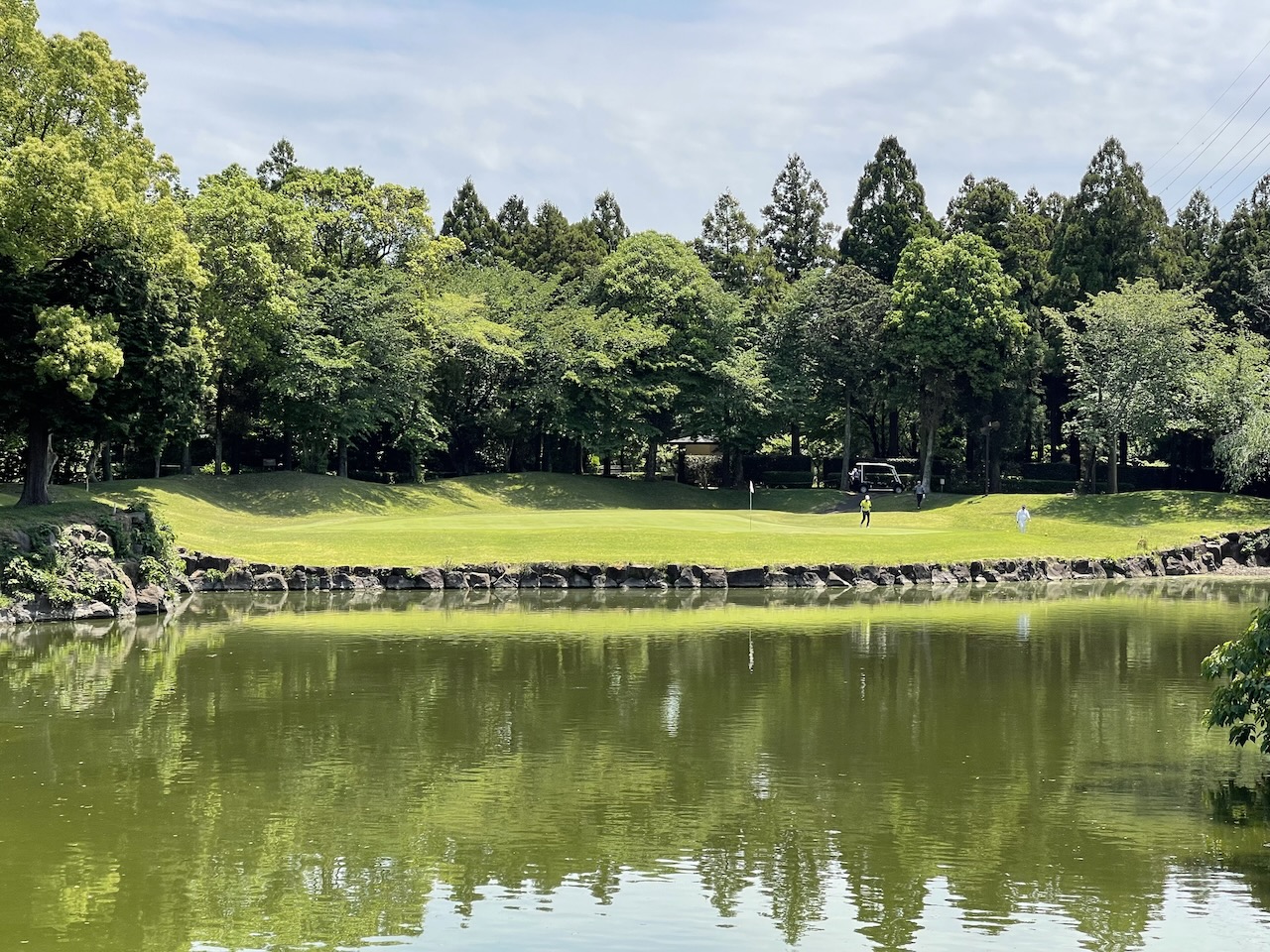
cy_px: 476
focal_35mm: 64
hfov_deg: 30.3
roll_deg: -0.3
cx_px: 635
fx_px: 2348
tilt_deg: +0.1
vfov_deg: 22.9
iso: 20
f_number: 2.2
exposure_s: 1/1107
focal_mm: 7.5
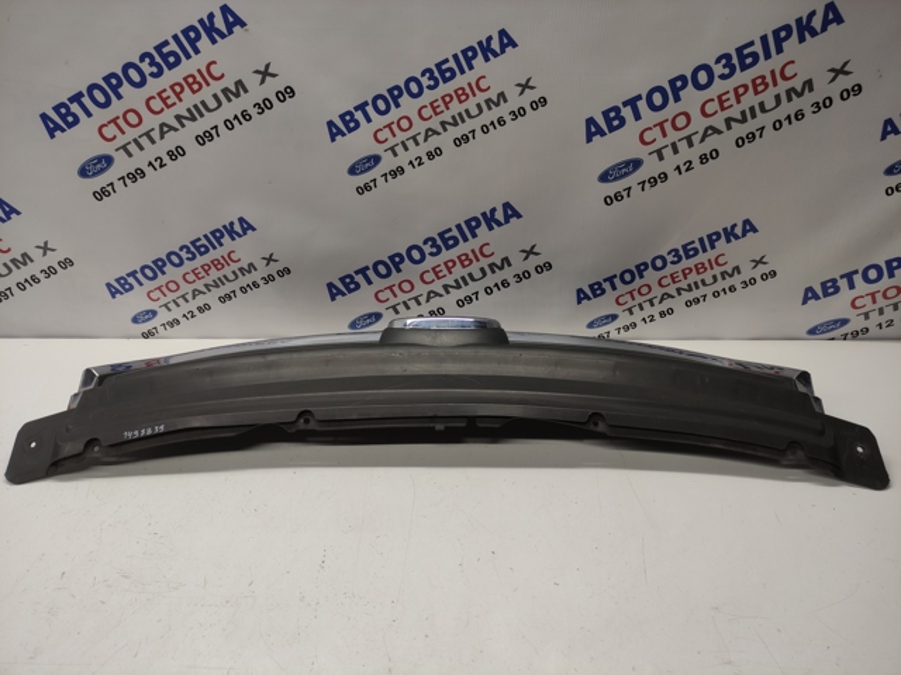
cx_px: 450
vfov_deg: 54.9
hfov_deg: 69.4
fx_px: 651
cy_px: 338
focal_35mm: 25
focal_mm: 5.43
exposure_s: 1/100
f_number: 1.89
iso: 100
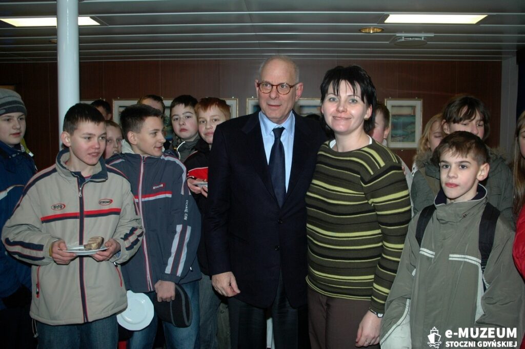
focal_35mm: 36
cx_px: 262
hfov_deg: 53.2
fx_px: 525
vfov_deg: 36.8
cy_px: 174
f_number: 5.6
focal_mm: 24
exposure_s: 1/60
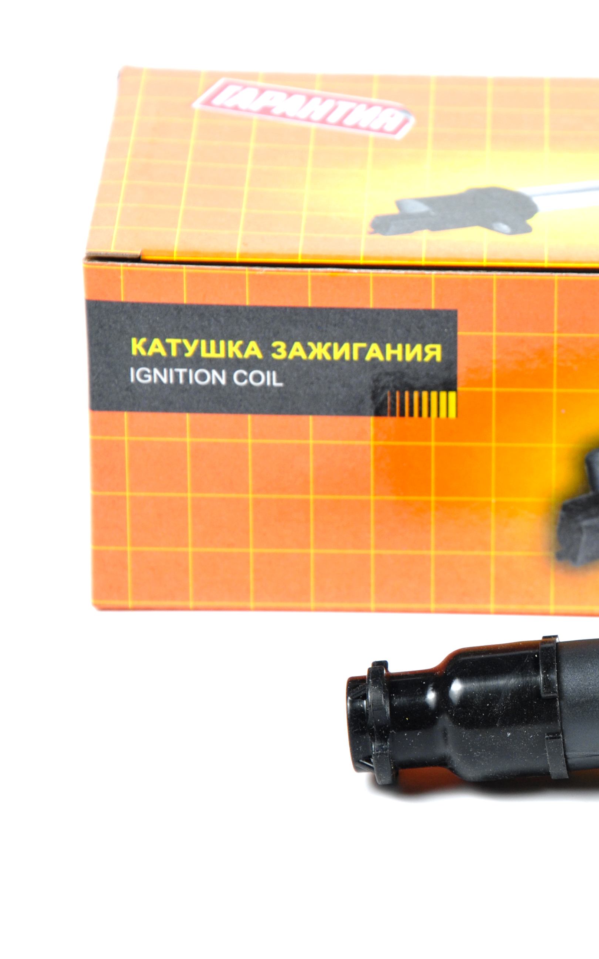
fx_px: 6290
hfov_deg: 5.4
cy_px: 479
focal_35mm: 241
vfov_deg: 8.7
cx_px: 634
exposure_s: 1/200
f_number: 8
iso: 200
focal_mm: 105
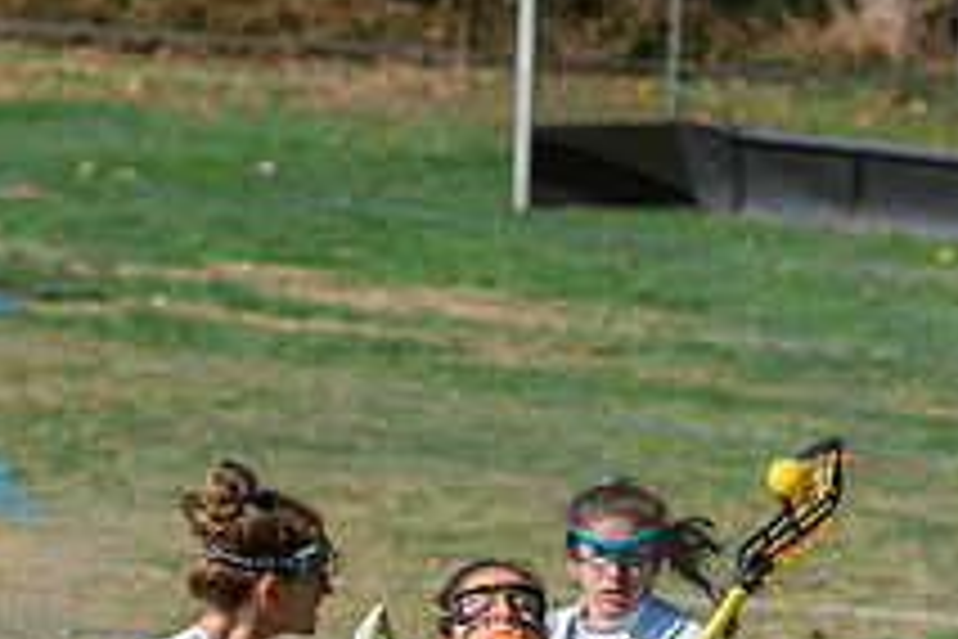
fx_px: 11602
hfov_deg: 4.7
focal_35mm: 436
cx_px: 360
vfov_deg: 3.1
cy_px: 853
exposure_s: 1/1600
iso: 250
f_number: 5
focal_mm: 160
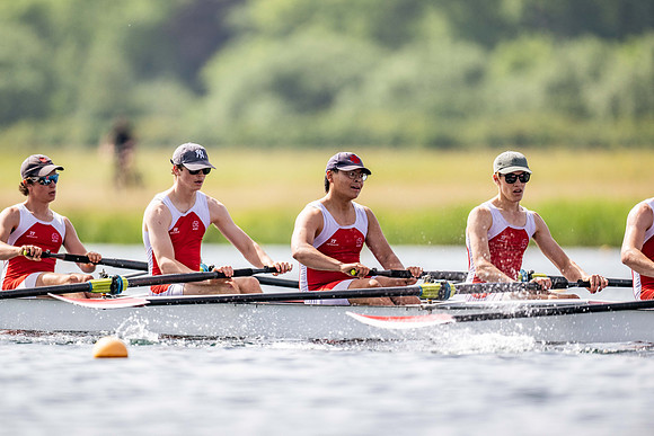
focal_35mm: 600
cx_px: 327
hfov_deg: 3.4
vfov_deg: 2.3
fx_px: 10902
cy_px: 218
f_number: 4
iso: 220
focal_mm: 600
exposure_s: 1/2500
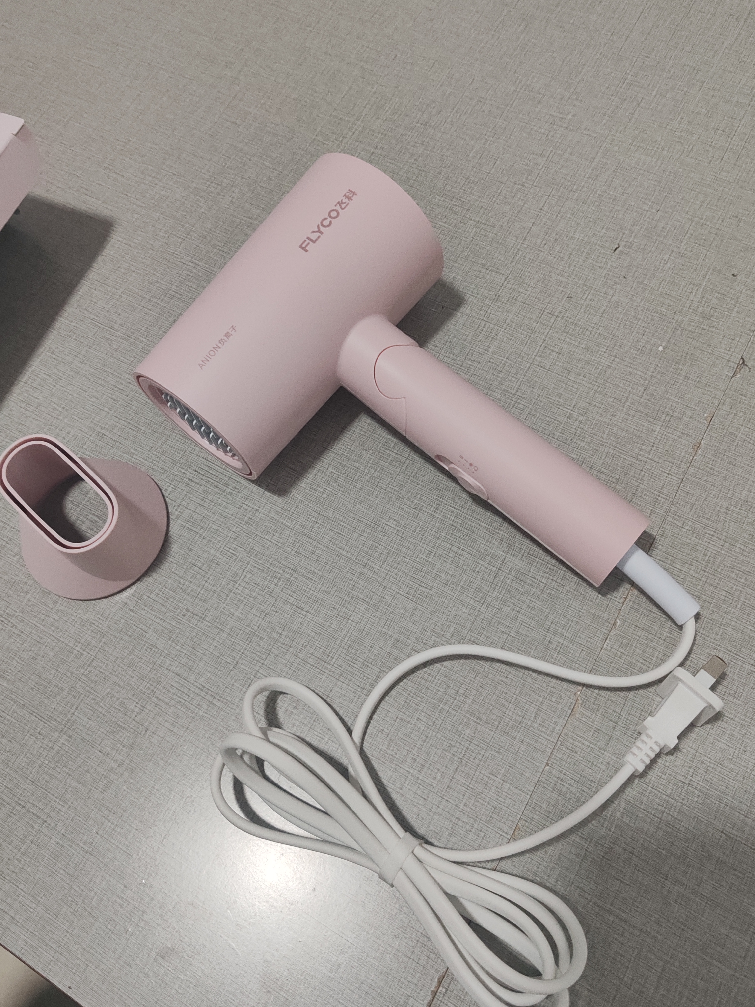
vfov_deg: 61.7
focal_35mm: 29
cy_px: 504
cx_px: 378
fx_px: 843
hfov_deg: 48.2
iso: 1000
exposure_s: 1/50
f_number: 1.9
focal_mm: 6.12
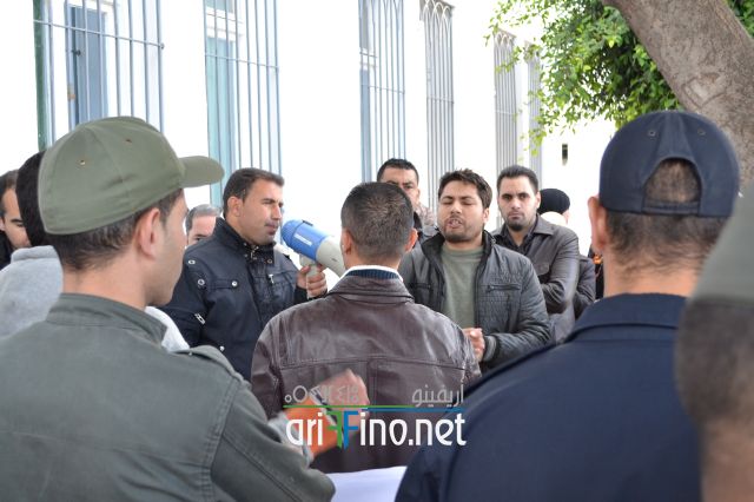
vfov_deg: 28.0
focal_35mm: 48
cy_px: 251
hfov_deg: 41.1
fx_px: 1005
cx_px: 377
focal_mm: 32
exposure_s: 1/125
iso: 400
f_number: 5.6
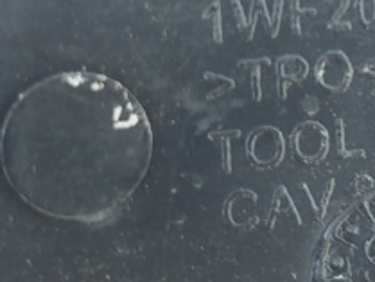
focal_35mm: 147
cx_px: 398
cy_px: 41
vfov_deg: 10.1
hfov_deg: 13.2
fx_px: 1593
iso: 100
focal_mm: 5.31
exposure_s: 1/50
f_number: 1.7
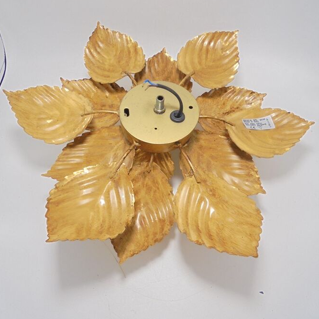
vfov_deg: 52.4
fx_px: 323
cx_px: 159
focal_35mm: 31
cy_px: 139
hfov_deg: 52.5
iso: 100
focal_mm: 4.6
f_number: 3.5
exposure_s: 1/50
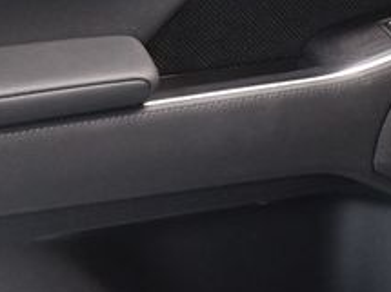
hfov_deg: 19.1
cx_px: 169
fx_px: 1163
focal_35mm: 103
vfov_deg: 14.4
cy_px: 136
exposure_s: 1/60
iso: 4500
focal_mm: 24
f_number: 3.8
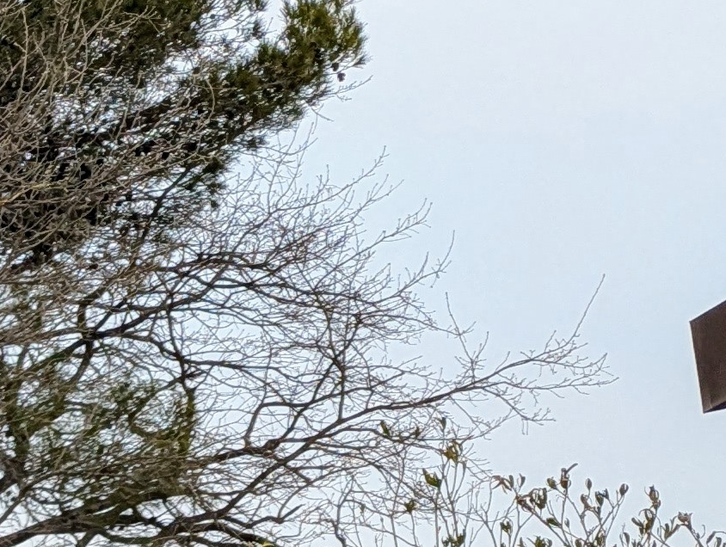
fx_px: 2437
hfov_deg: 13.5
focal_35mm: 116
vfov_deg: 11.6
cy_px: 1080
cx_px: -882
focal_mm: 6.81
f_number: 1.85
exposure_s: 1/760
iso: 43
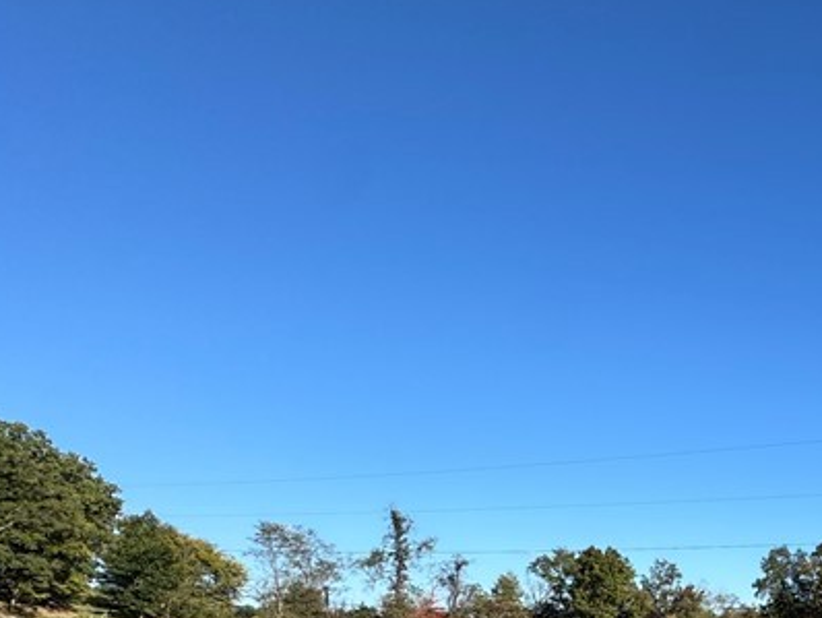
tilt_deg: -4.4
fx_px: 855
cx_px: 965
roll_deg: +0.0
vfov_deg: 33.8
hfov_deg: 39.0
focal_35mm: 36
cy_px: 701
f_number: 2.2
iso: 50
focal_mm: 2.22
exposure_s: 1/1420
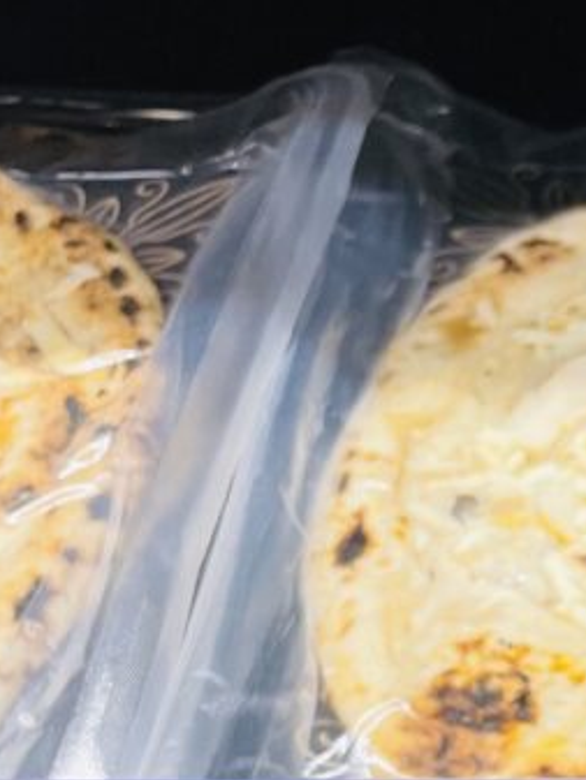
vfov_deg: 24.5
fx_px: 1782
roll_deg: -0.4
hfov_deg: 17.1
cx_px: 845
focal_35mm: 79
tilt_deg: -42.1
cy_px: 572
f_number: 1.6
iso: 80
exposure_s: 1/60
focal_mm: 4.2
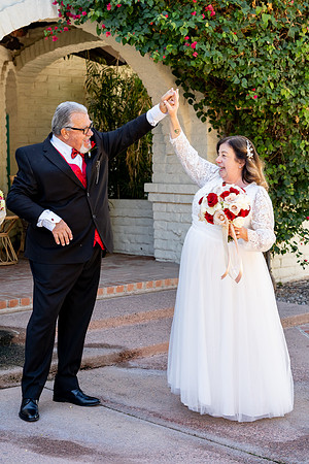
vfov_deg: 28.8
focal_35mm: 70
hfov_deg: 19.5
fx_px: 901
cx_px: 154
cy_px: 232
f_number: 5.6
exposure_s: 1/250
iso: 640
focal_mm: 70
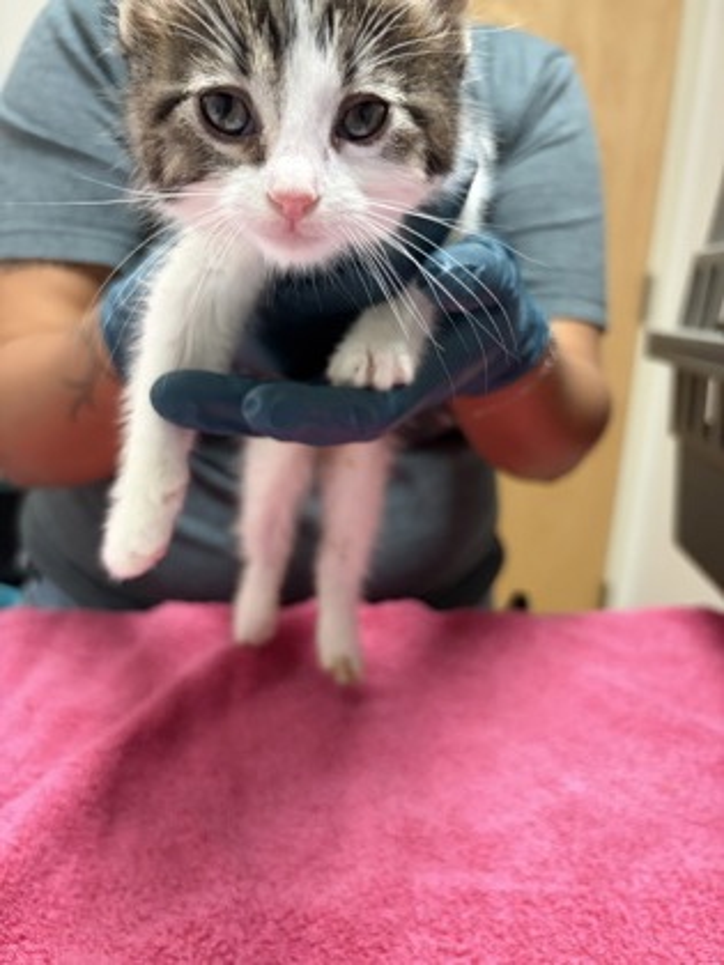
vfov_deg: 67.3
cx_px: 362
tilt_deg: -12.5
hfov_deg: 53.1
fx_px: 725
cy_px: 482
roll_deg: -4.1
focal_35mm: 26
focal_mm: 5.96
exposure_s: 1/60
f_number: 1.6
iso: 400
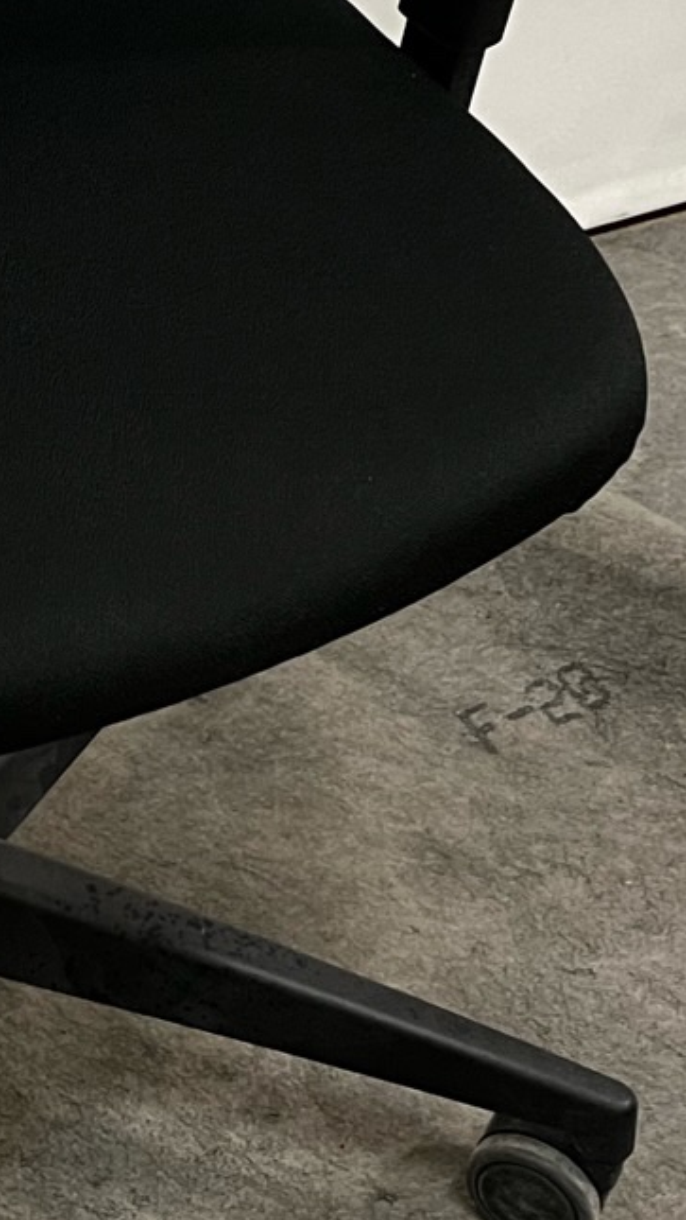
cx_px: -146
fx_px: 2909
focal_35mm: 90
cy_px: 228
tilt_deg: -36.1
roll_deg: +2.0
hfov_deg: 13.1
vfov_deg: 23.3
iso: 200
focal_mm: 5.1
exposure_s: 1/50
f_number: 1.6
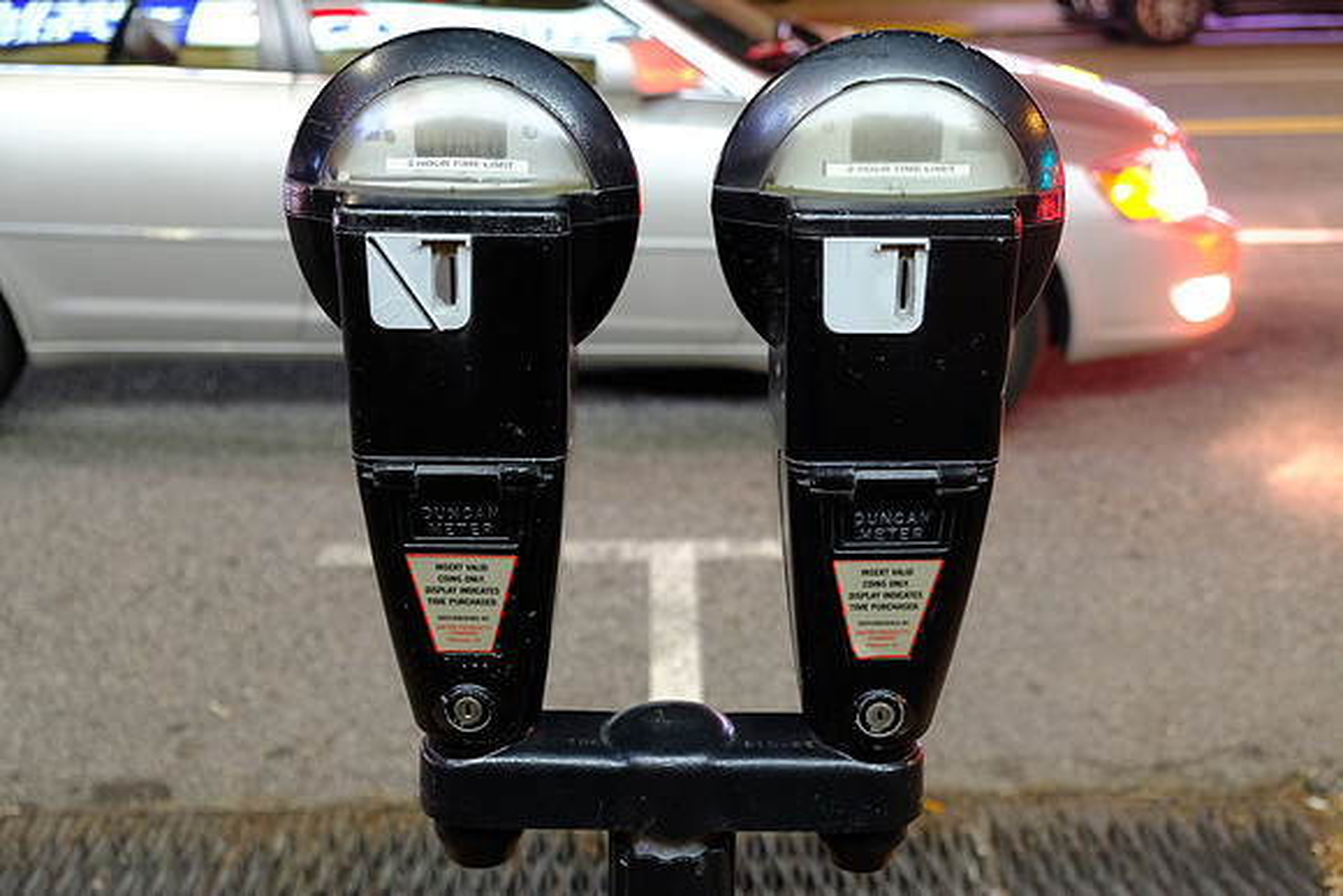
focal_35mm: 45
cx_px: 672
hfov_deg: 43.6
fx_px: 1679
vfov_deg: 29.9
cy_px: 448
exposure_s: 1/10
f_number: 4
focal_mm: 30.2
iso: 1600
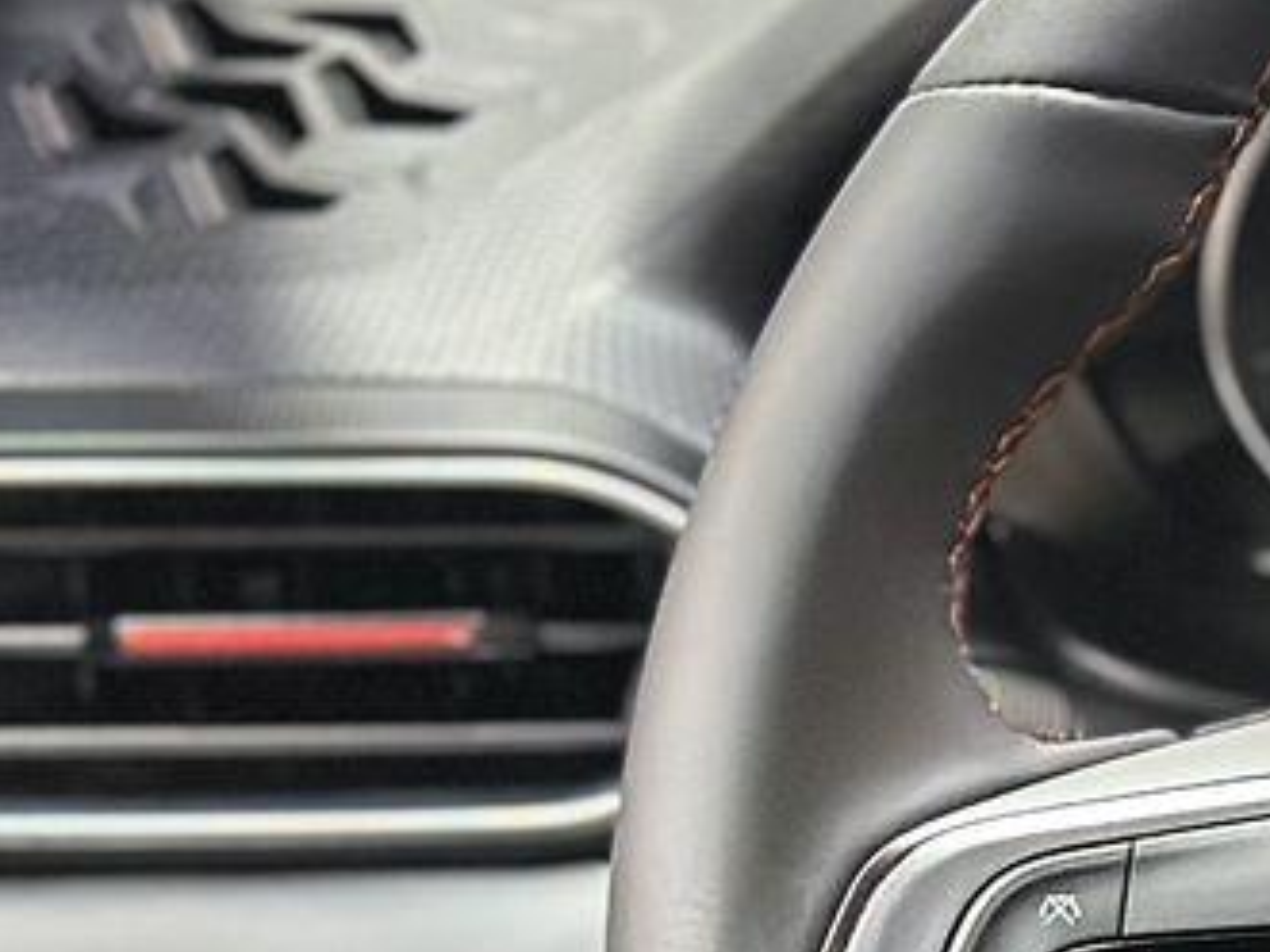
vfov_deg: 7.0
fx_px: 7665
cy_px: 1202
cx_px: 2110
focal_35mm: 209
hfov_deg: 9.1
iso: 640
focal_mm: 6.86
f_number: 1.78
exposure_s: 1/33
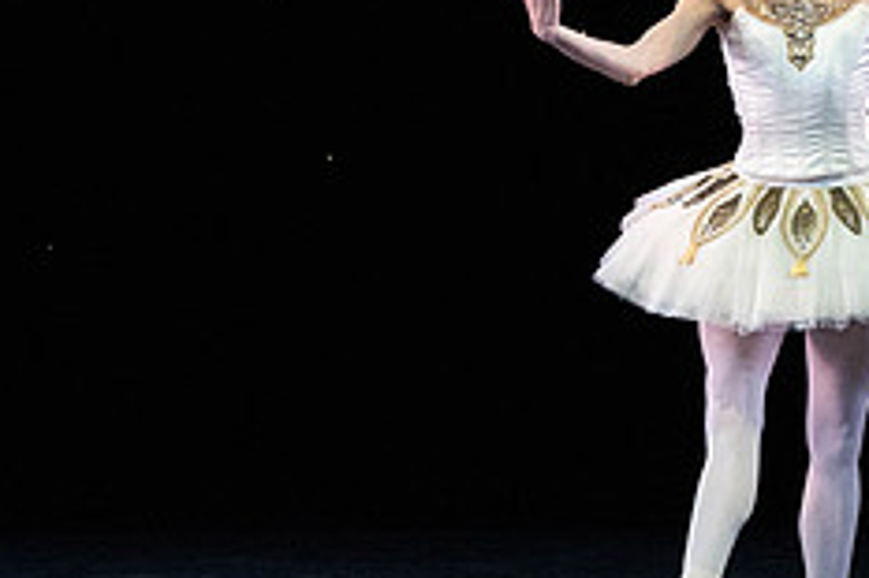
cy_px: 69
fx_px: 21154
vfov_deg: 1.6
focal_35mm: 877
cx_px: 716
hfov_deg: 2.4
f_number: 11
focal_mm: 352
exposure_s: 1/400
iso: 20000
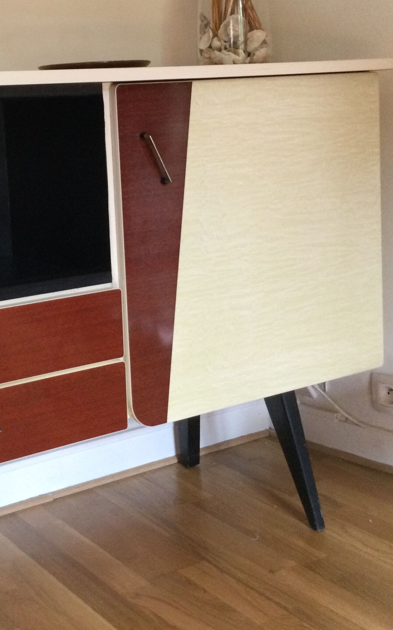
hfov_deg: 24.6
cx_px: 97
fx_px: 891
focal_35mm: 52
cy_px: 207
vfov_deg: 38.4
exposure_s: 1/33
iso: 125
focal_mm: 3.3
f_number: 2.4
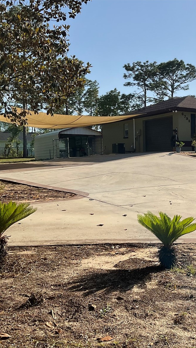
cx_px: 212
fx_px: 398
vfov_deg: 47.4
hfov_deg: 25.8
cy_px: 177
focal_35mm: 43
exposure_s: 1/2667
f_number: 1.8
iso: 16
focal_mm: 3
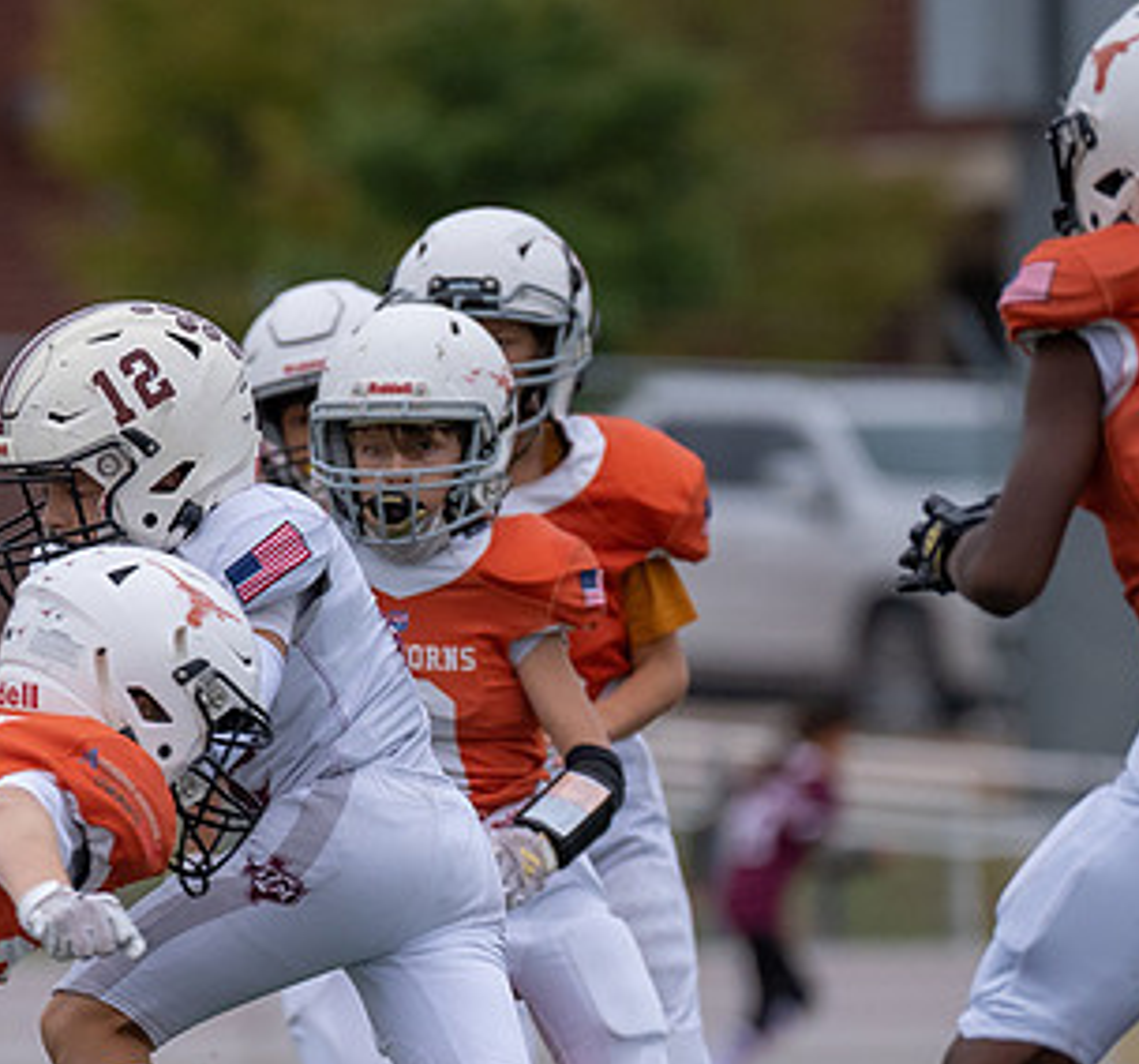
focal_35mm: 678
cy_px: 800
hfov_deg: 2.7
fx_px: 24423
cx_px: 324
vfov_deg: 2.5
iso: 640
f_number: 2.8
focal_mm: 200
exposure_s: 1/1250
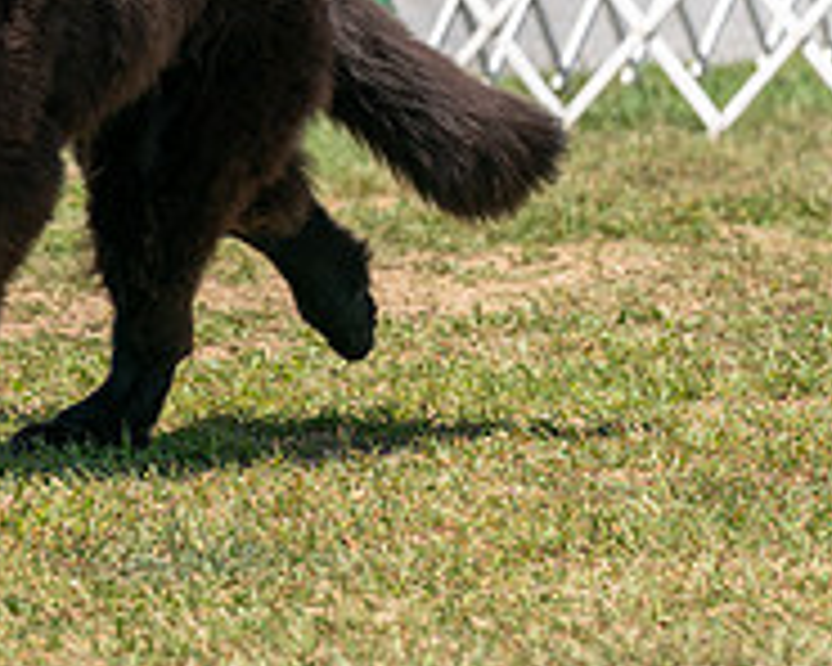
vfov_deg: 3.3
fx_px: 11623
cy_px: -261
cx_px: 52
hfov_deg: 4.1
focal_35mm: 472
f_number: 4.5
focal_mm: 138
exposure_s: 1/1600
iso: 250
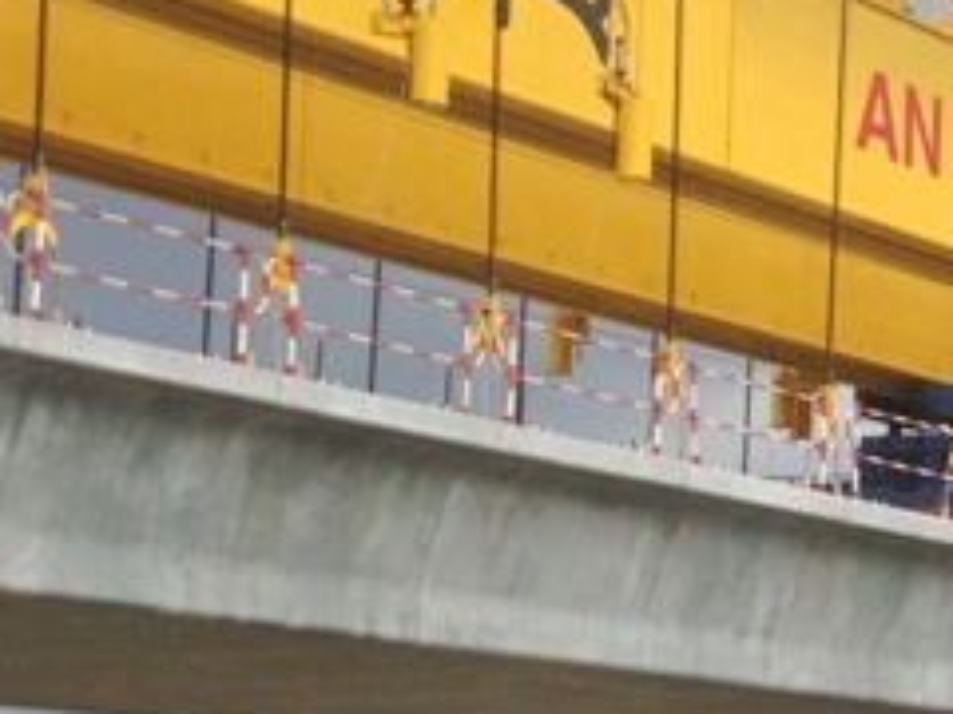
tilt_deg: +6.4
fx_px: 3882
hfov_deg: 12.7
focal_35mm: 141
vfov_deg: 10.5
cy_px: 543
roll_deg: -2.4
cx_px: 1715
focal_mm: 4.12
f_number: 2.4
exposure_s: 1/1153
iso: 50
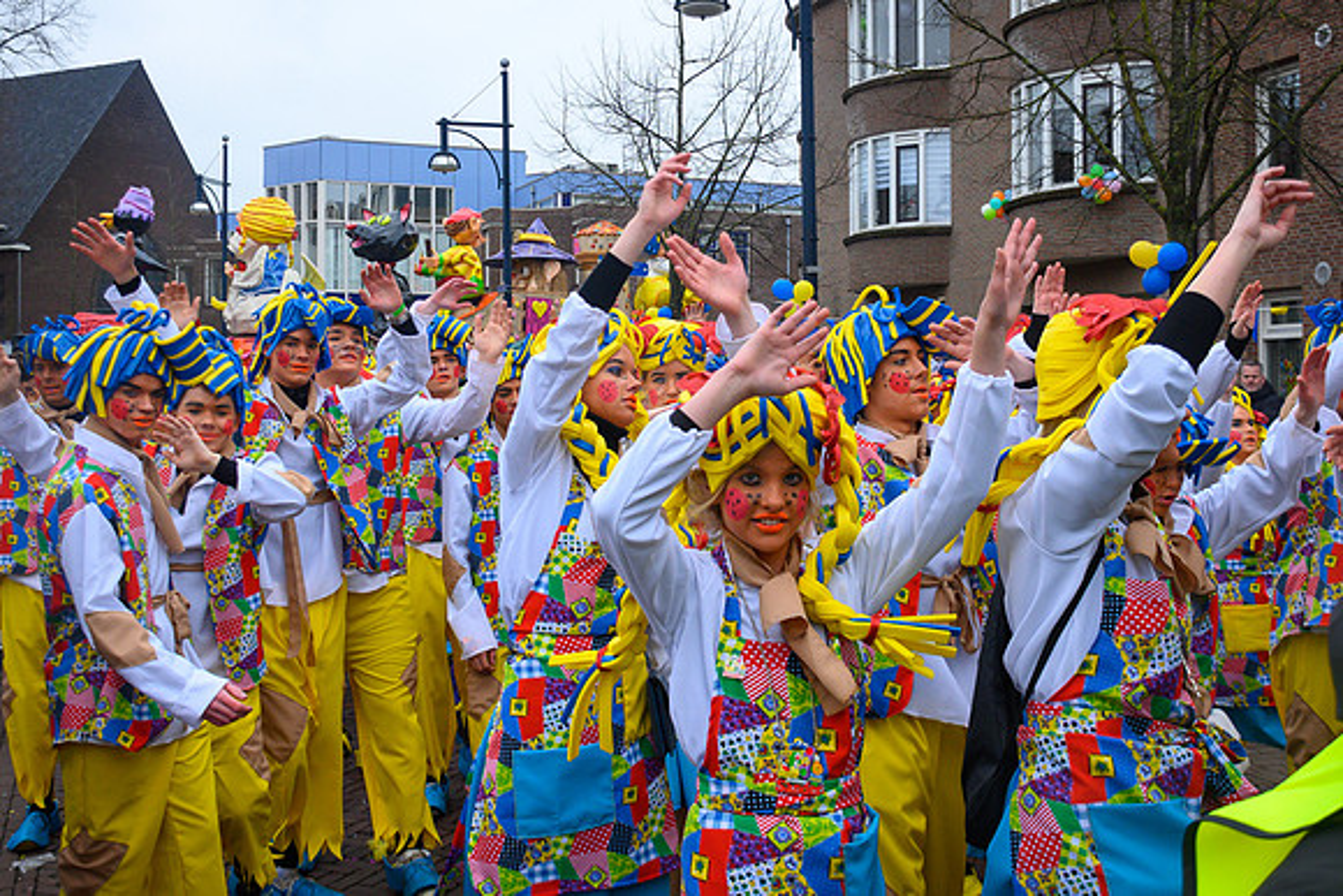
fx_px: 1532
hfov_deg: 47.3
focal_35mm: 41
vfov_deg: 32.5
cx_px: 720
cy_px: 345
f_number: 5
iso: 400
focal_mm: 22
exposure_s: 1/800
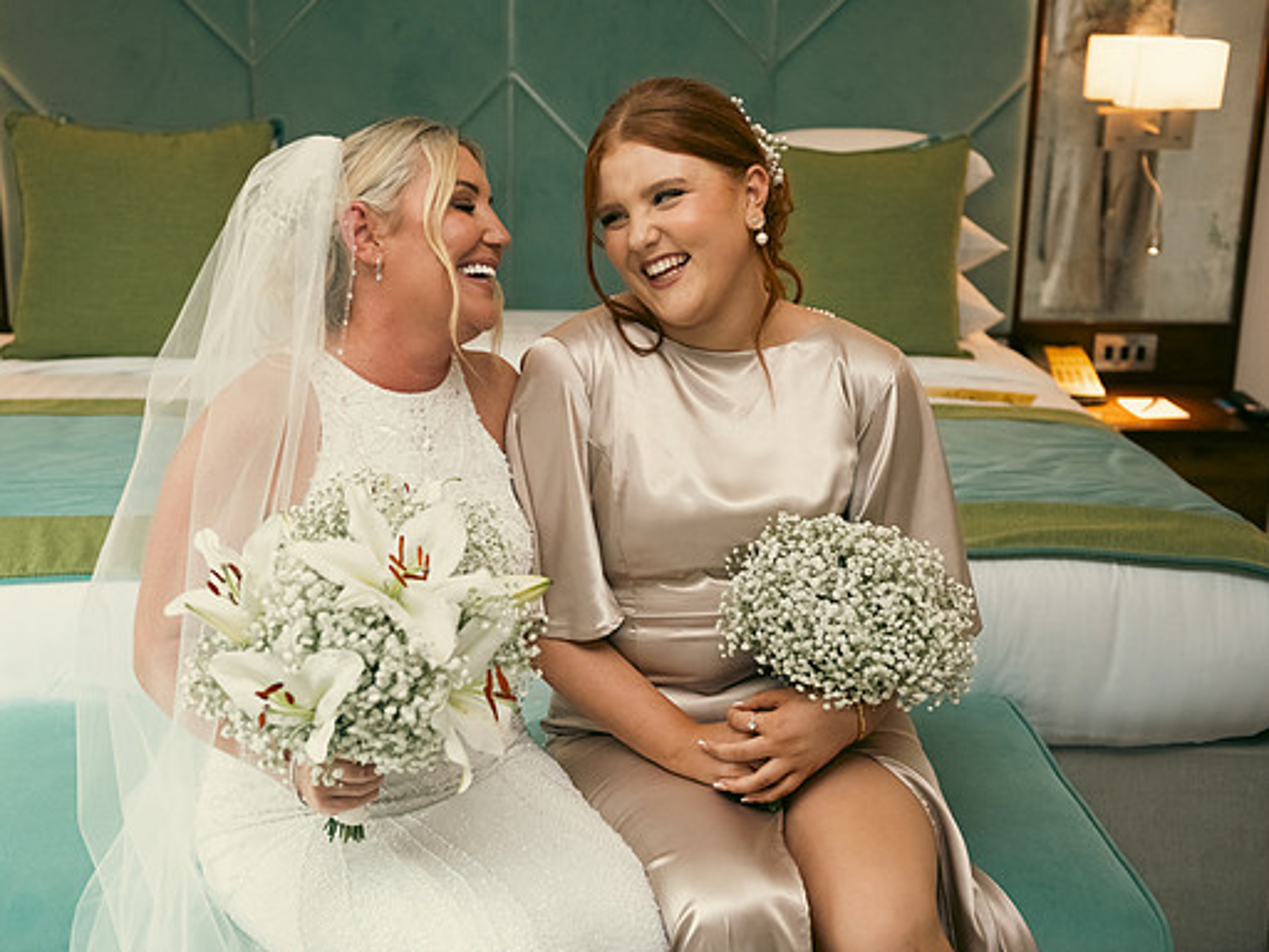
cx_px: 555
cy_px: 477
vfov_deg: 29.7
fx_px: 1796
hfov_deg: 38.8
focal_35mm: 49
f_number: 3.5
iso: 800
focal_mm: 45
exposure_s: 1/160
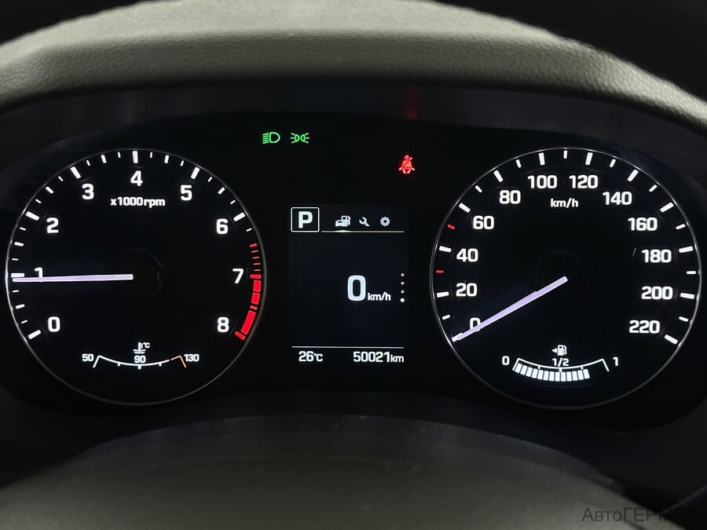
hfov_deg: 39.7
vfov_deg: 30.3
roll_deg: +0.7
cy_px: 265
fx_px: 980
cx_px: 354
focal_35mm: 48
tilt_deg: -25.7
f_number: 1.78
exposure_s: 1/50
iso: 250
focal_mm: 6.86
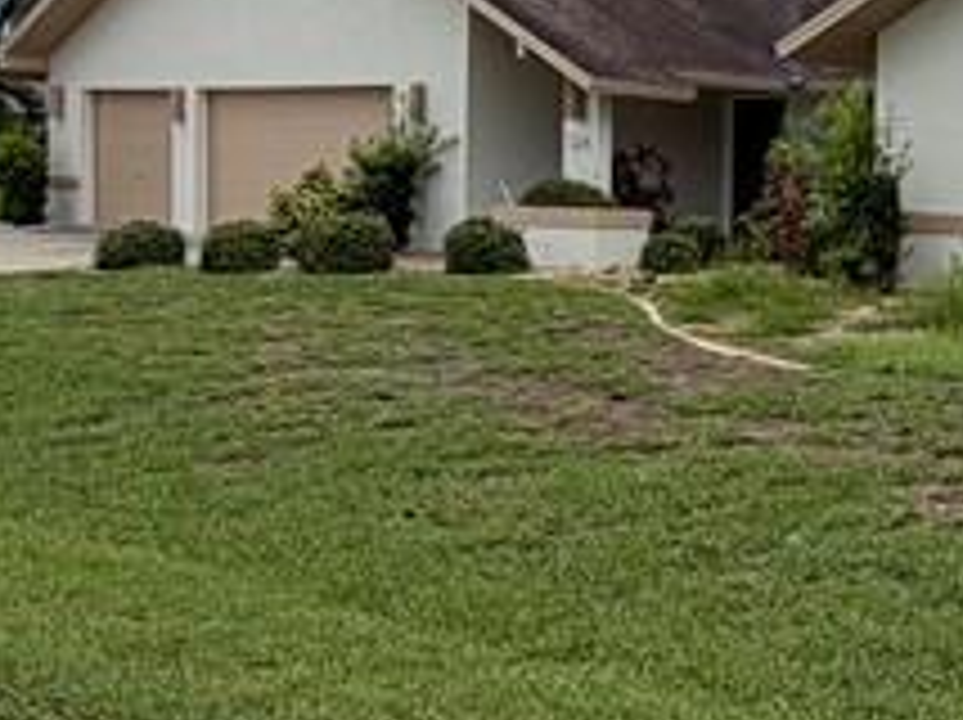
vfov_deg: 21.9
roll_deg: -1.7
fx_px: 1862
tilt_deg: -4.5
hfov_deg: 26.7
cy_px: 324
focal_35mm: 67
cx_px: 1058
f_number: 2.2
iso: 20
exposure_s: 1/1312
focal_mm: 2.22
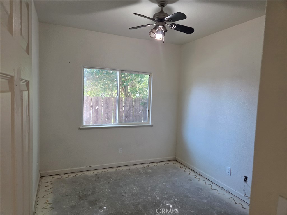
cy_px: 108
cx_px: 144
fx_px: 191
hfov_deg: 73.9
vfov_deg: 58.9
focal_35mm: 23
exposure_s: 1/120
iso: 400
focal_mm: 5.4
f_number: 1.8
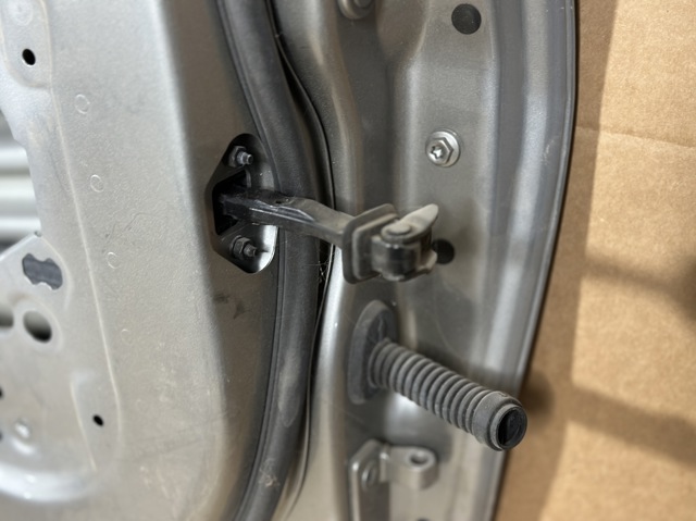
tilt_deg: -43.3
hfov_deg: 39.7
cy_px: 260
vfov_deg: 30.2
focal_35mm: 48
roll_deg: +7.0
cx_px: 348
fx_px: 964
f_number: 1.78
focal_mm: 6.86
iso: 400
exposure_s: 1/33
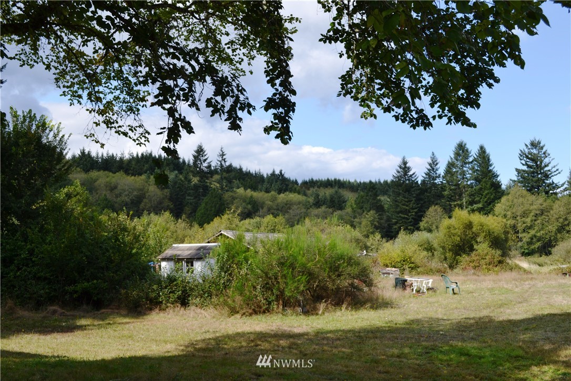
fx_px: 619
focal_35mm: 39
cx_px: 286
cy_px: 190
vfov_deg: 34.2
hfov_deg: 49.6
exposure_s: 1/200
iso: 100
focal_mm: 26
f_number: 7.1
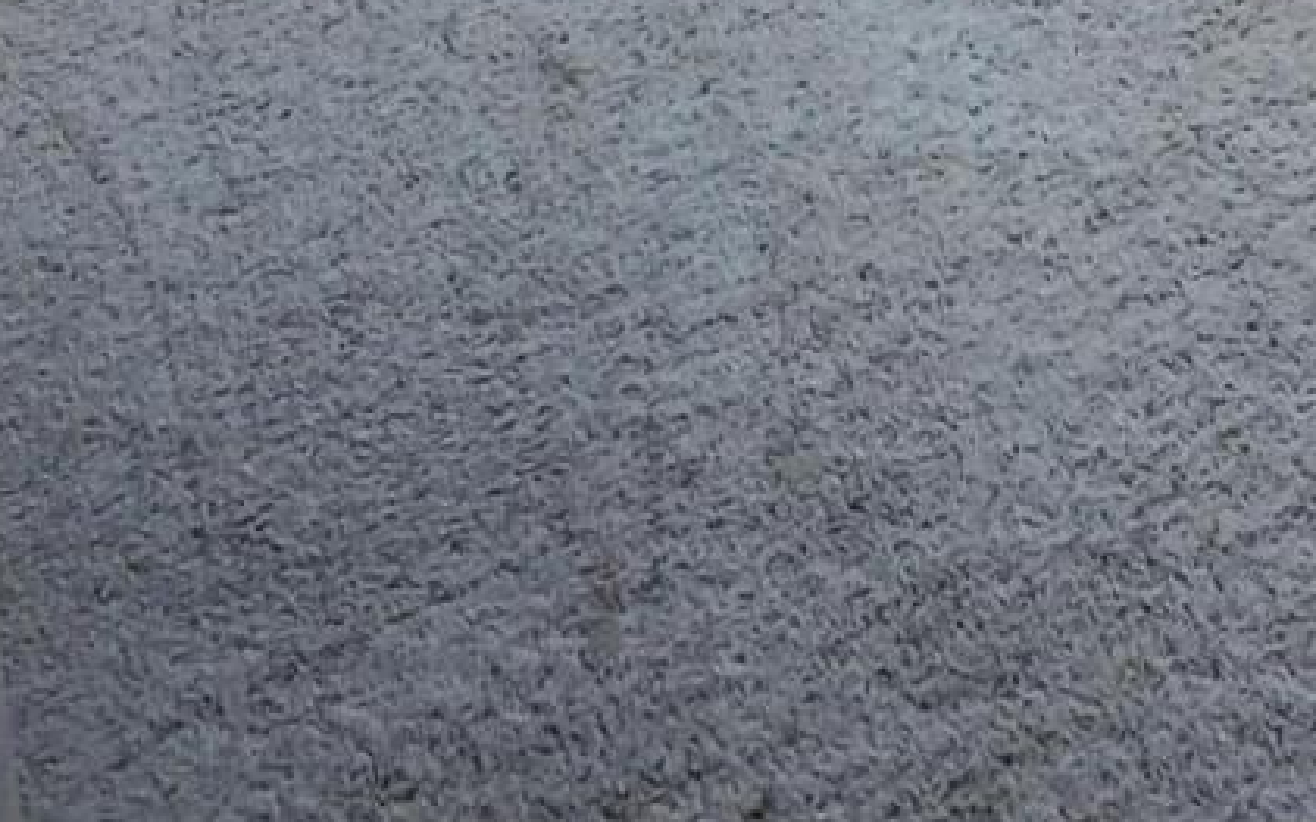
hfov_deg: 14.6
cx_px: 1813
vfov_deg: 8.2
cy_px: -1619
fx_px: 4877
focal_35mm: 136
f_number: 1.8
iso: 100
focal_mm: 4
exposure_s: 1/60
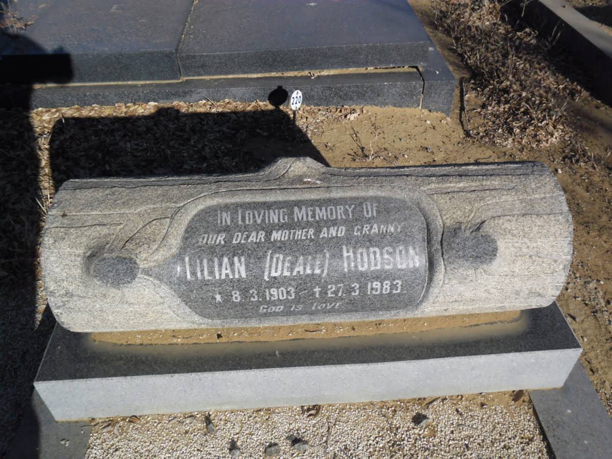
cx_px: 306
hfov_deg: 65.3
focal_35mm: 27
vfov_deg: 51.4
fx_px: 477
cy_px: 230
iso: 80
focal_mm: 4.9
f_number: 9
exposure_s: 1/189
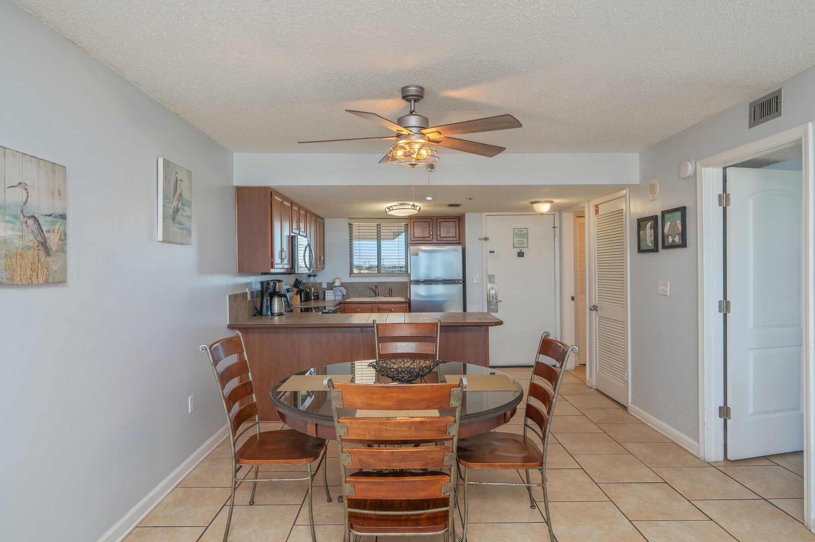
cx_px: 408
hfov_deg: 82.6
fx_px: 464
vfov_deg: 60.6
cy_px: 271
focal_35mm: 20
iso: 320
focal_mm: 20.5
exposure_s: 1/30
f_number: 9
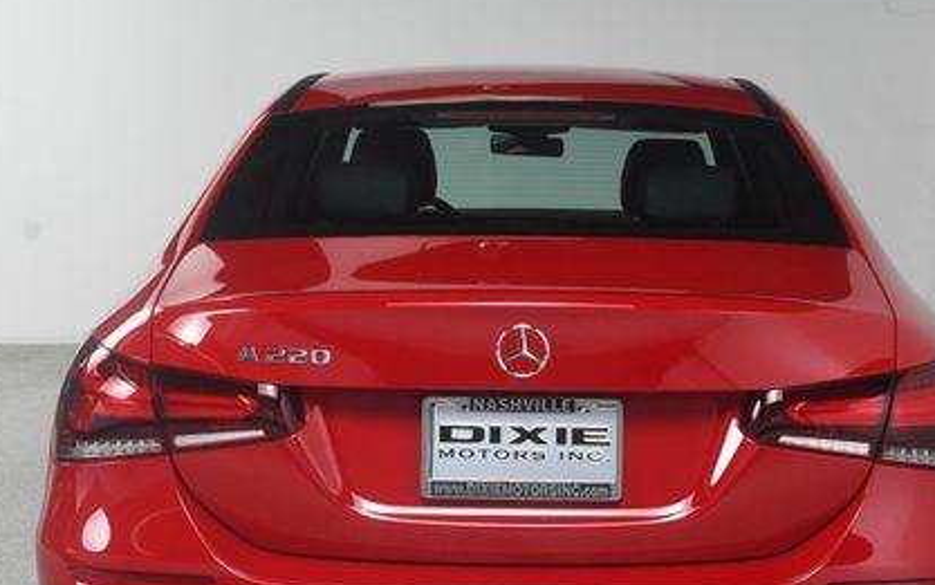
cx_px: 522
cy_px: 444
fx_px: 1555
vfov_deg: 21.1
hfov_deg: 33.4
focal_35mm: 61
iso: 100
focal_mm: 26
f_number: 9
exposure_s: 1/160
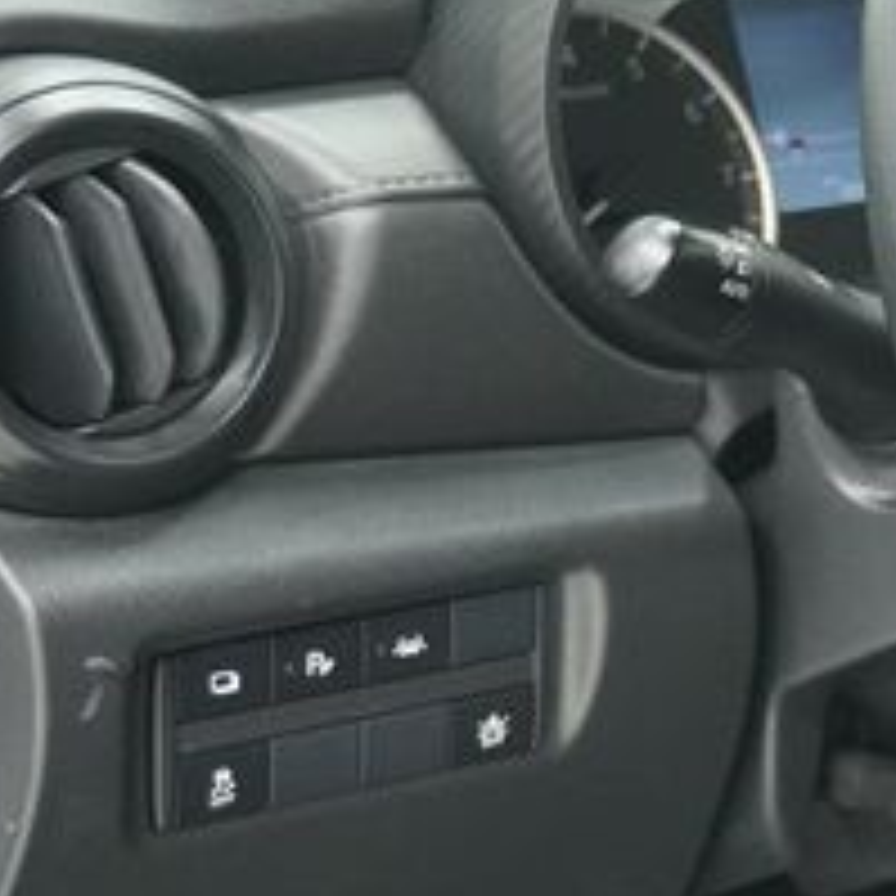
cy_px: 358
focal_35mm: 115
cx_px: 1256
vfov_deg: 15.1
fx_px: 3368
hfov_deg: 14.4
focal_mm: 28
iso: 4000
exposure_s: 1/160
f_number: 4.5
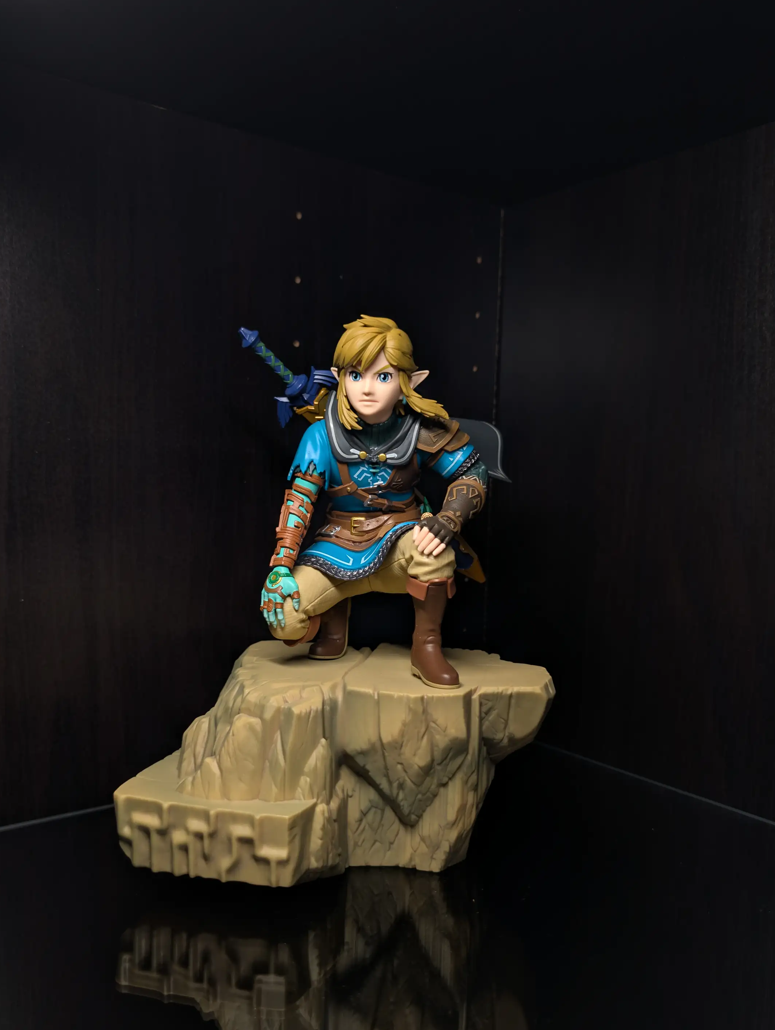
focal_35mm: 27
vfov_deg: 65.1
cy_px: 562
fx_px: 804
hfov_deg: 51.4
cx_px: 350
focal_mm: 6.9
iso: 45
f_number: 1.68
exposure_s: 1/10.9
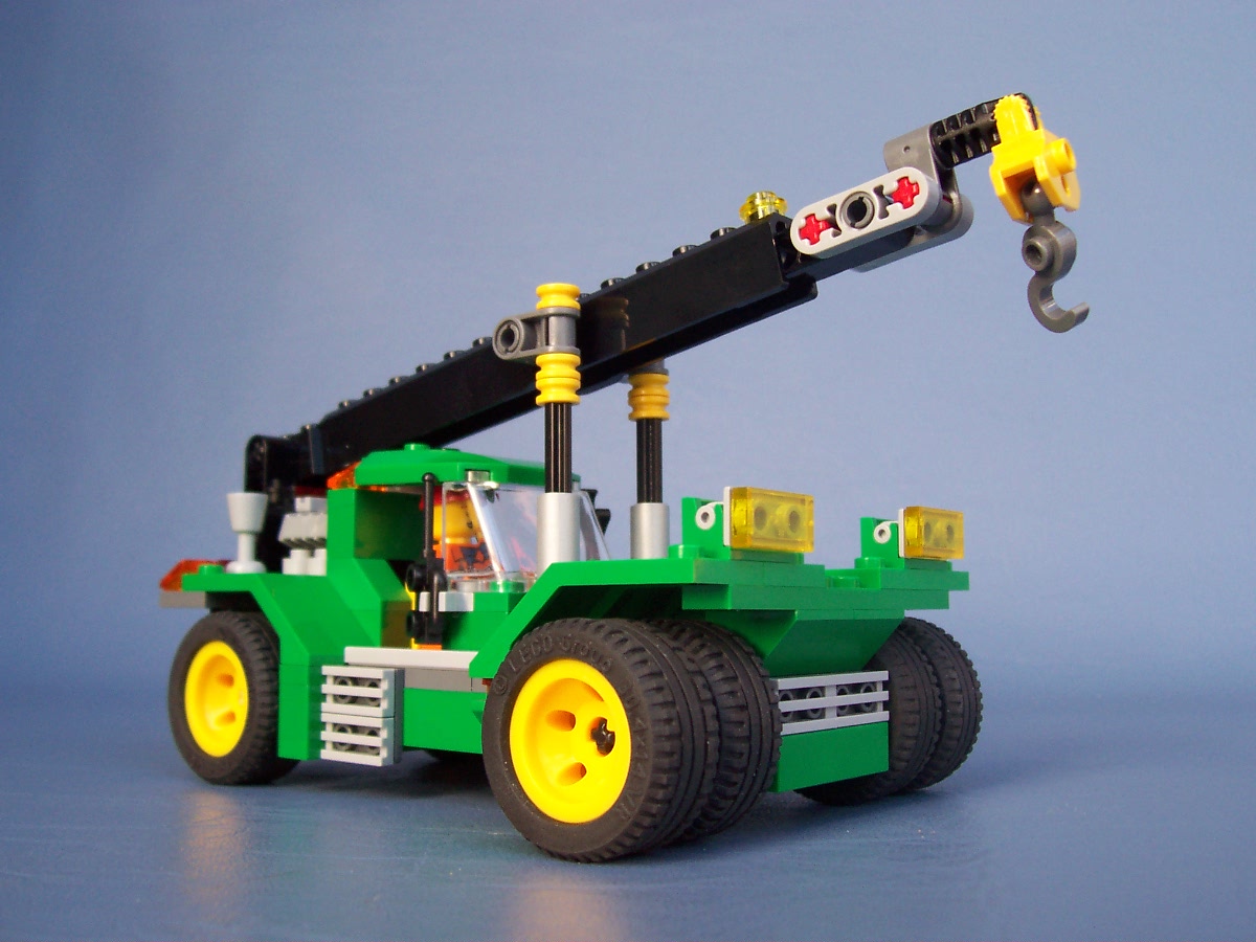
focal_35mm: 37
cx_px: 628
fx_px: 1343
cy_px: 471
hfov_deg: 50.1
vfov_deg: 38.7
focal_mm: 5.6
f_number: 2.8
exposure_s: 1/180
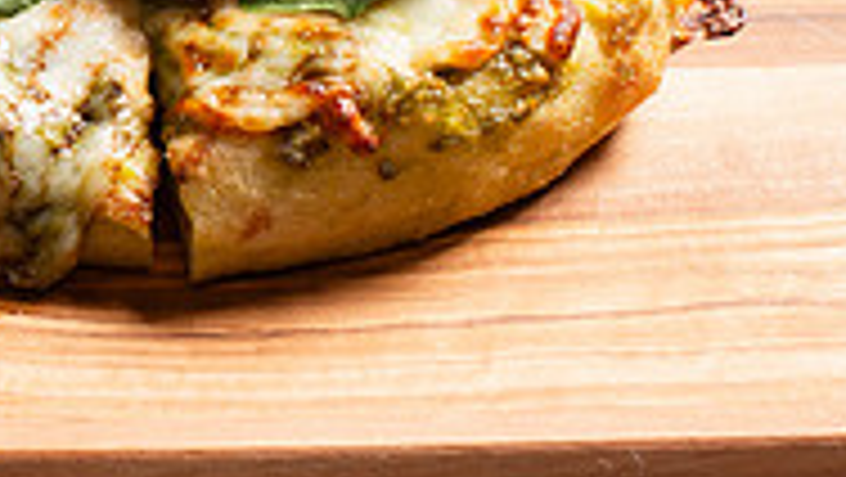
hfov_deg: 12.0
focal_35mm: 172
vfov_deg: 7.0
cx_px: -346
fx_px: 3861
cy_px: -48
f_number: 7.1
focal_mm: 50
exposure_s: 1/250
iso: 250
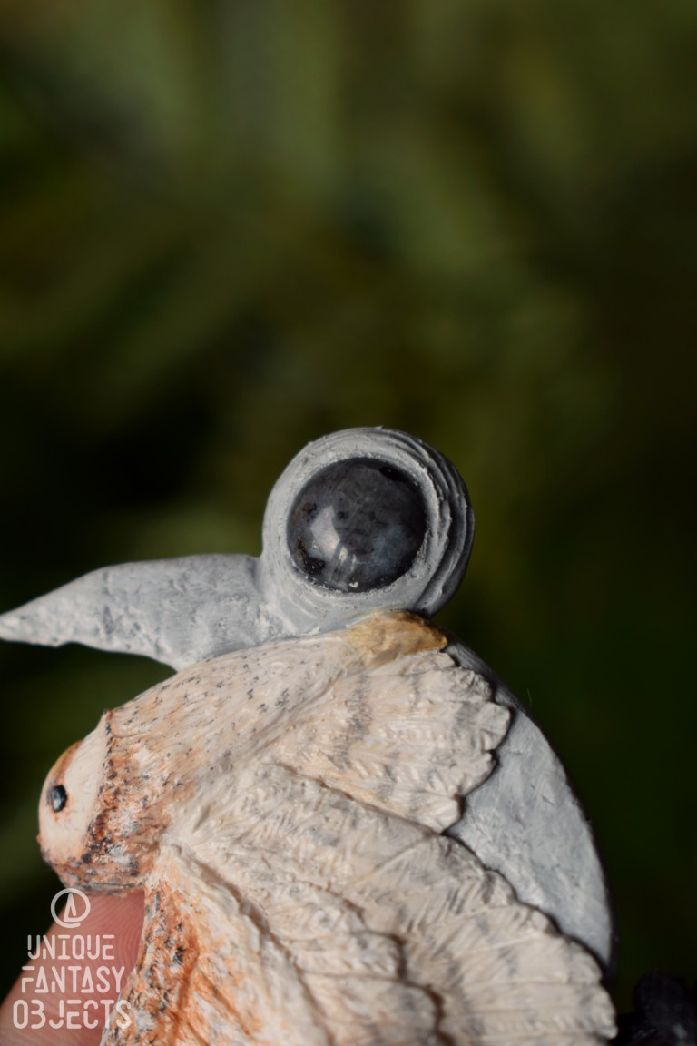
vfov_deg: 28.1
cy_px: 523
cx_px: 348
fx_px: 2091
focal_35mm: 72
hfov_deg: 18.9
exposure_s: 1/160
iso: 400
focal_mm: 48
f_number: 6.3
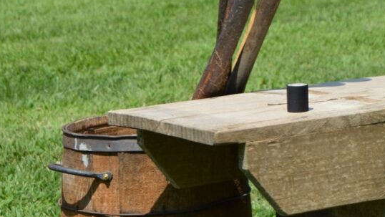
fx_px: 1716
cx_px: 243
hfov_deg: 12.8
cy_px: 96
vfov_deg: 7.2
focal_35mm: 168
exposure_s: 1/250
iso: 100
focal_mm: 55
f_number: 8
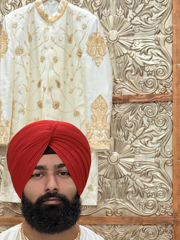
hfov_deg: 15.8
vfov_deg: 20.9
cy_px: 182
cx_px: 51
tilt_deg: -3.5
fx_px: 645
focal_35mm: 93
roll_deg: +0.7
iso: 160
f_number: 1.78
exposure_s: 1/60
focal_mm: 6.76
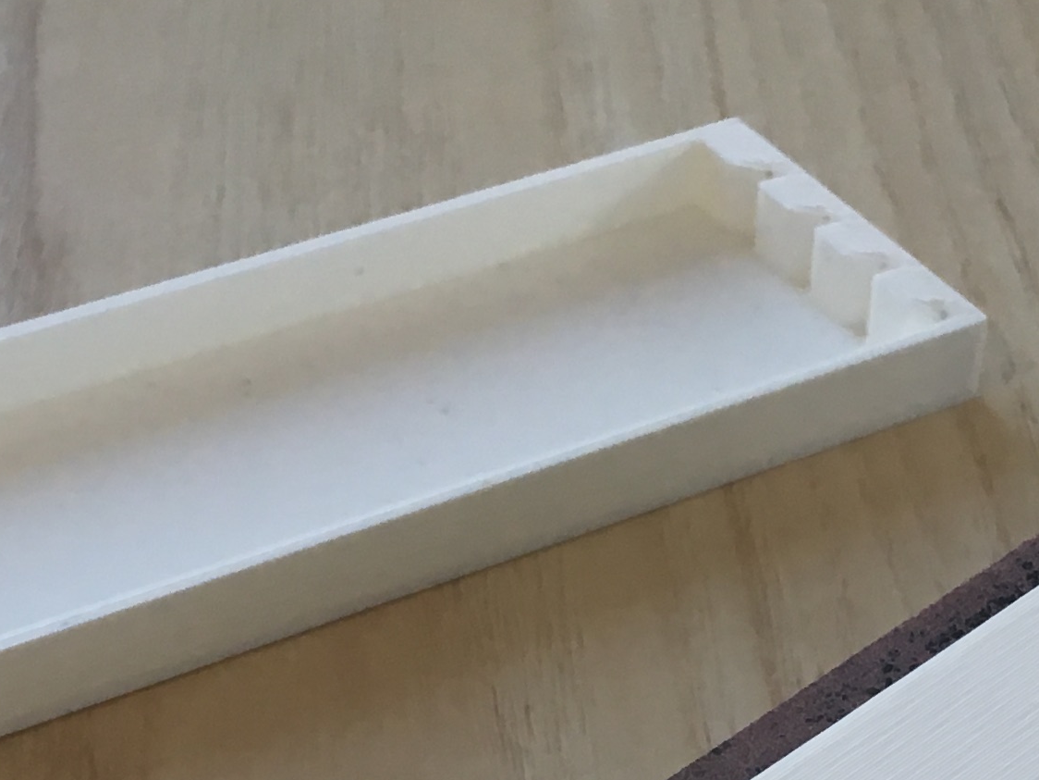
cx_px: 715
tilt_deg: -45.9
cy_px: 1075
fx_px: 3122
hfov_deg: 18.8
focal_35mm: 104
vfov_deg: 13.6
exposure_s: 1/33
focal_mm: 4.15
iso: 25
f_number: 2.2
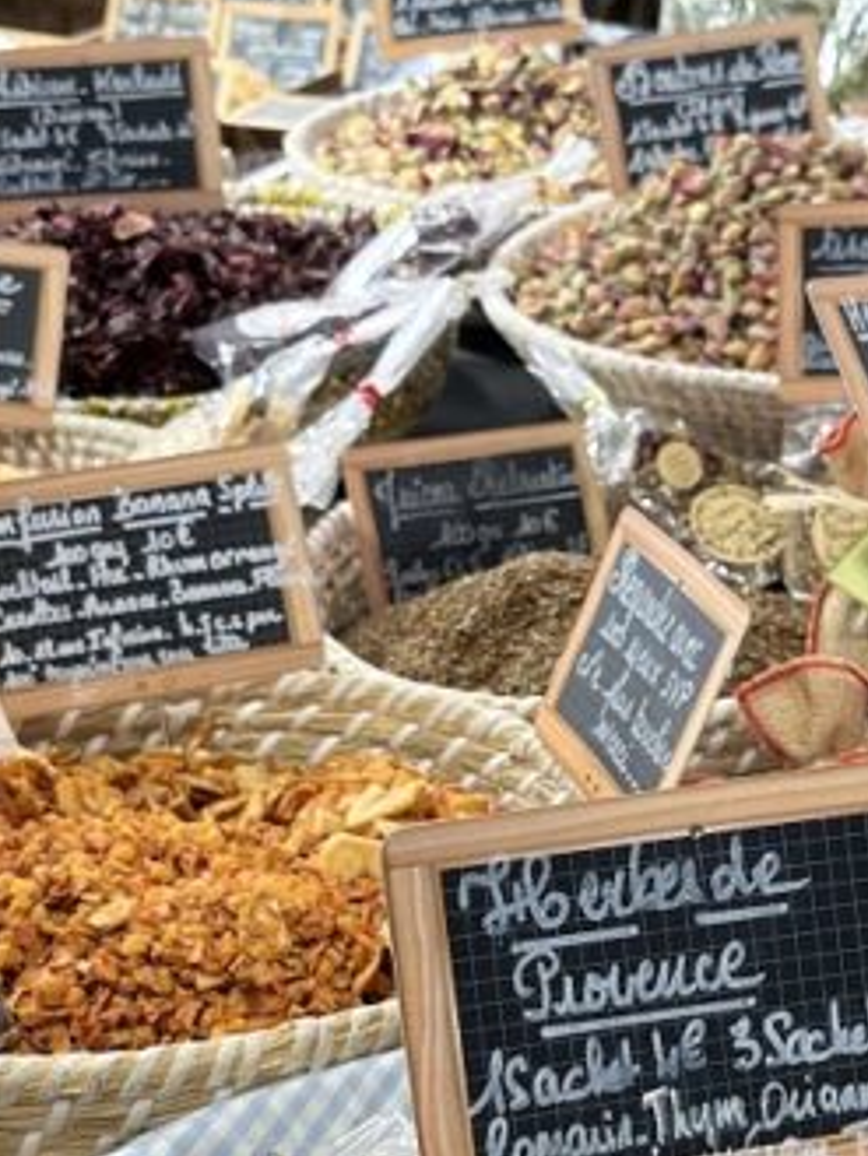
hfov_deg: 18.1
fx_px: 2706
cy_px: 822
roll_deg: +0.9
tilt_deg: -25.9
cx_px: 615
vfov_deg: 23.9
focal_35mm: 81
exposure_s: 1/100
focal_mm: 5.1
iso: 80
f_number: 1.6
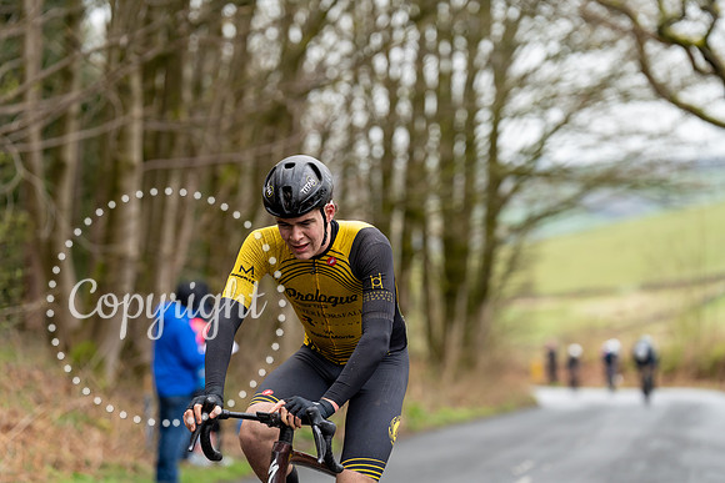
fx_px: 2981
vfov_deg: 9.3
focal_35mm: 148
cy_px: 242
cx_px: 362
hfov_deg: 13.9
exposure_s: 1/1000
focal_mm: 148
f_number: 3.5
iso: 800
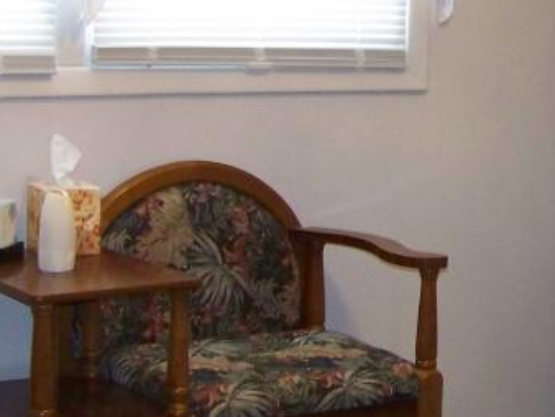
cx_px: 507
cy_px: 149
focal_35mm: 109
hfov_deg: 17.7
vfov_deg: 13.6
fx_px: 1749
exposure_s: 1/30
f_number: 2.8
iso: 200
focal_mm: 5.85
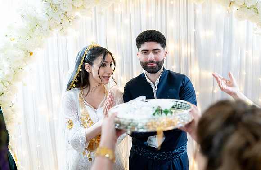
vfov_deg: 33.4
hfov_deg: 49.3
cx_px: 143
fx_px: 284
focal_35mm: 39
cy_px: 78
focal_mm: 35
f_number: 2
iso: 3200
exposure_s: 1/160
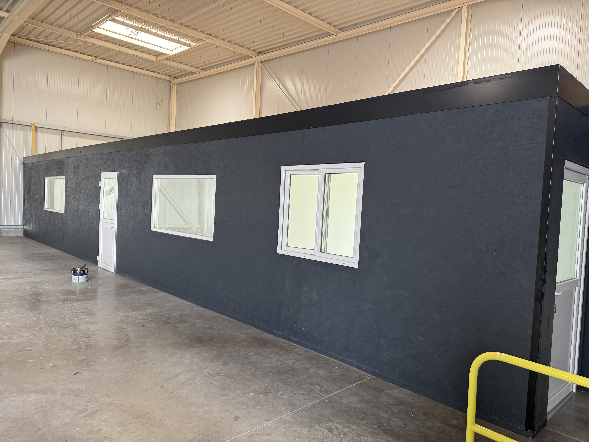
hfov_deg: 71.6
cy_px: 221
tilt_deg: -2.2
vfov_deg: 56.8
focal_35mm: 24
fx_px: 408
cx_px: 294
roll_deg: -2.7
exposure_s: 1/97
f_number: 1.78
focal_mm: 6.76
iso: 200
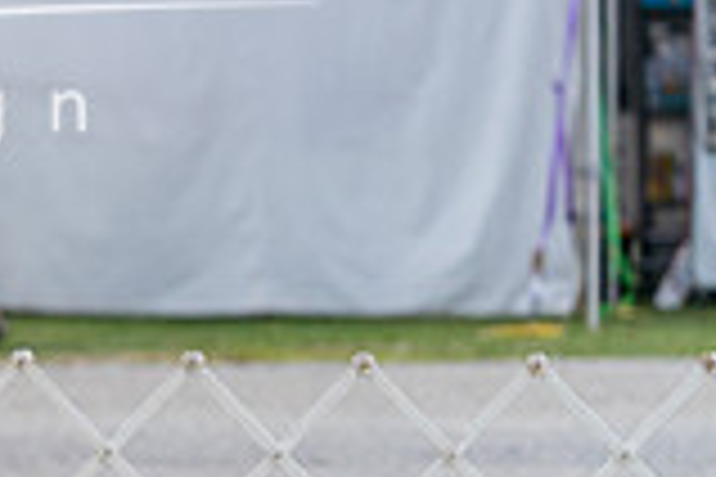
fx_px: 8651
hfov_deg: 4.7
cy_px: 245
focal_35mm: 435
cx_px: -473
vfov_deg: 3.2
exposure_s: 1/1600
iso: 200
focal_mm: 119
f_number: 4
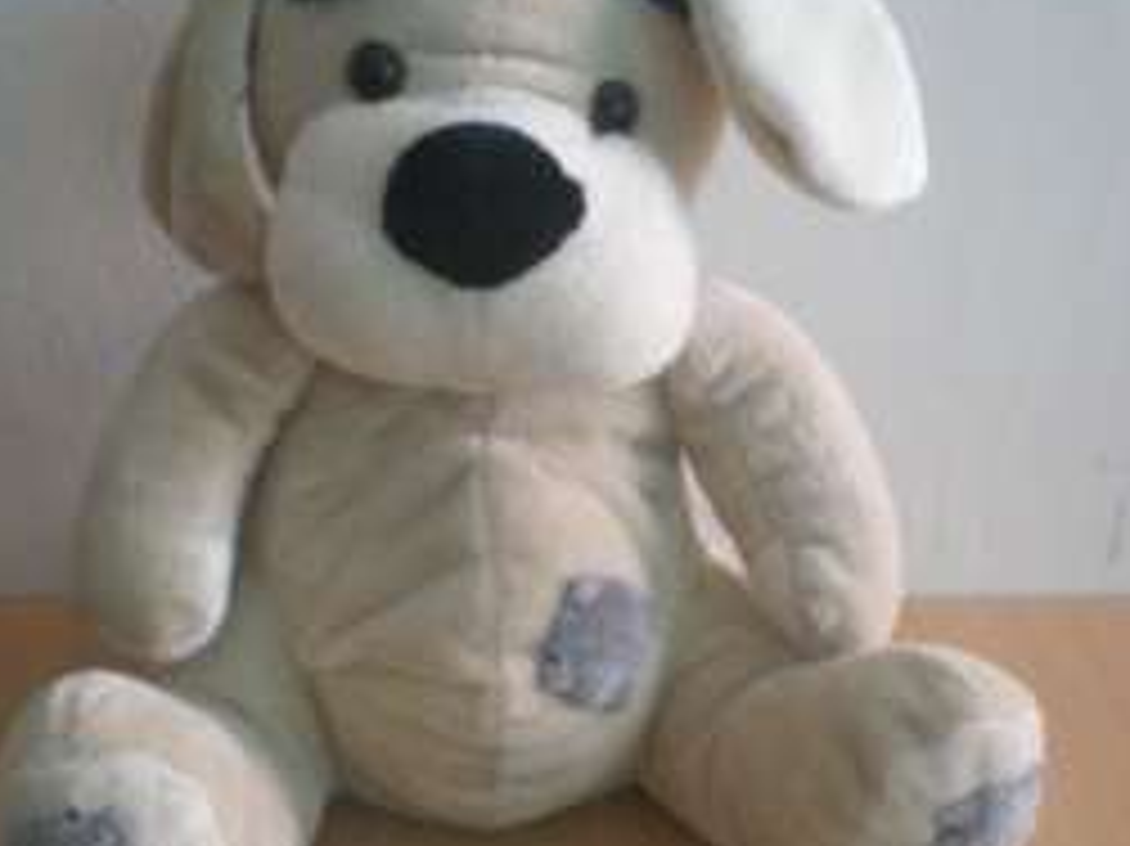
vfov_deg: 24.8
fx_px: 1925
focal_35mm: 59
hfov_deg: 32.7
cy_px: 459
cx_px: 540
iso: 158
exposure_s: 1/59.7
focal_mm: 6.3
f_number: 3.1
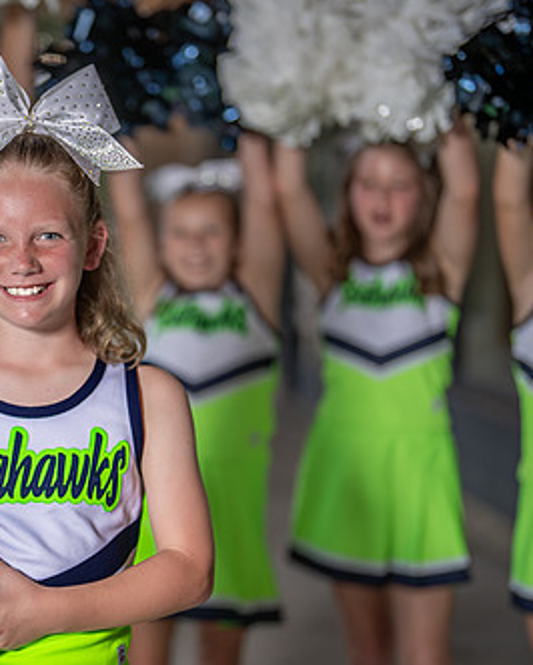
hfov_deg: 18.0
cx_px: 68
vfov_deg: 22.7
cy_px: 370
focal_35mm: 84
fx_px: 1655
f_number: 1.2
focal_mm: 50
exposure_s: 1/400
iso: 100
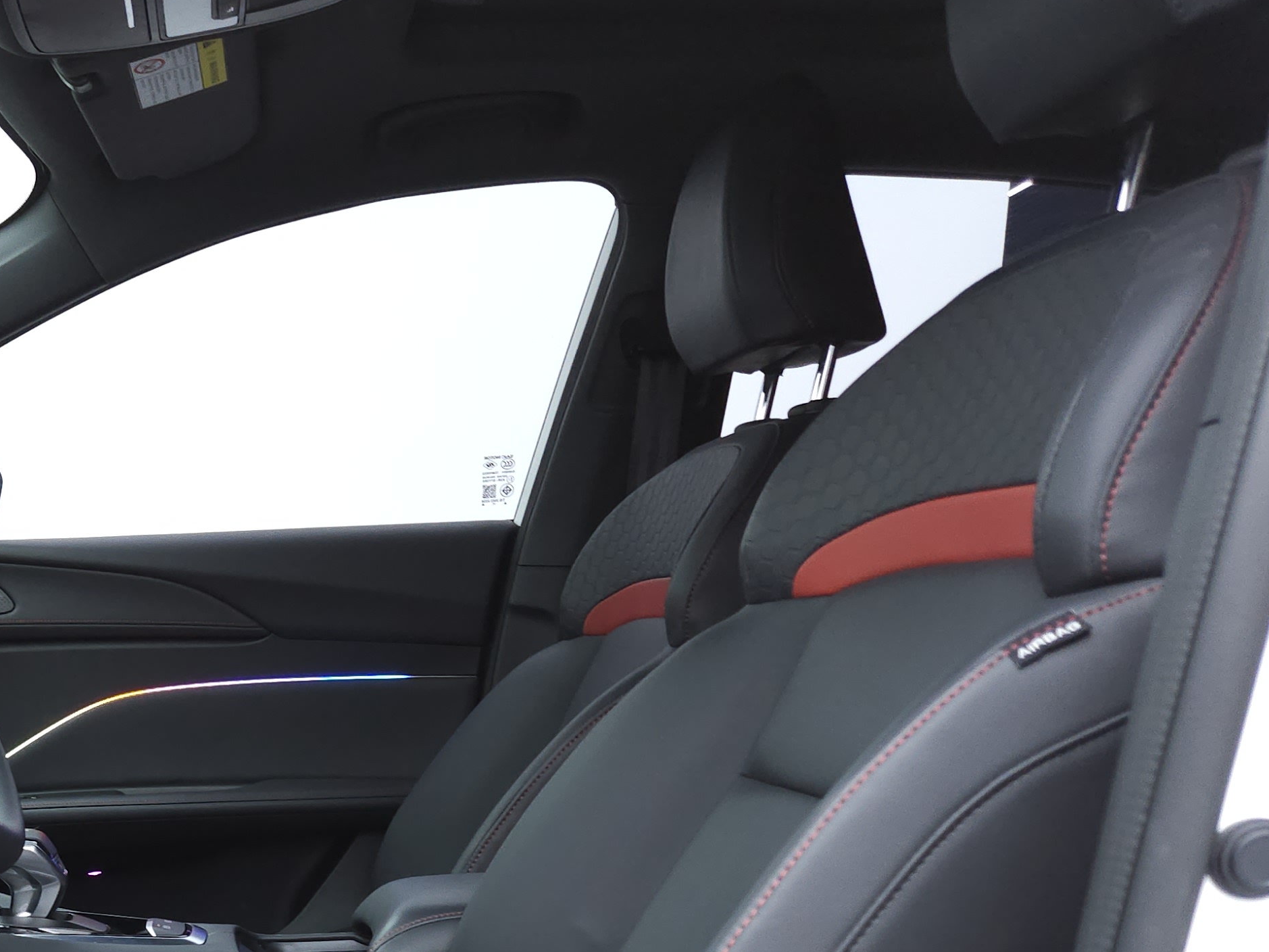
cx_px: 68
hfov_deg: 35.9
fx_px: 1796
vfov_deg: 27.8
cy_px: 974
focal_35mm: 49
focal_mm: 5.4
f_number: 1.8
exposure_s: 1/60
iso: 200
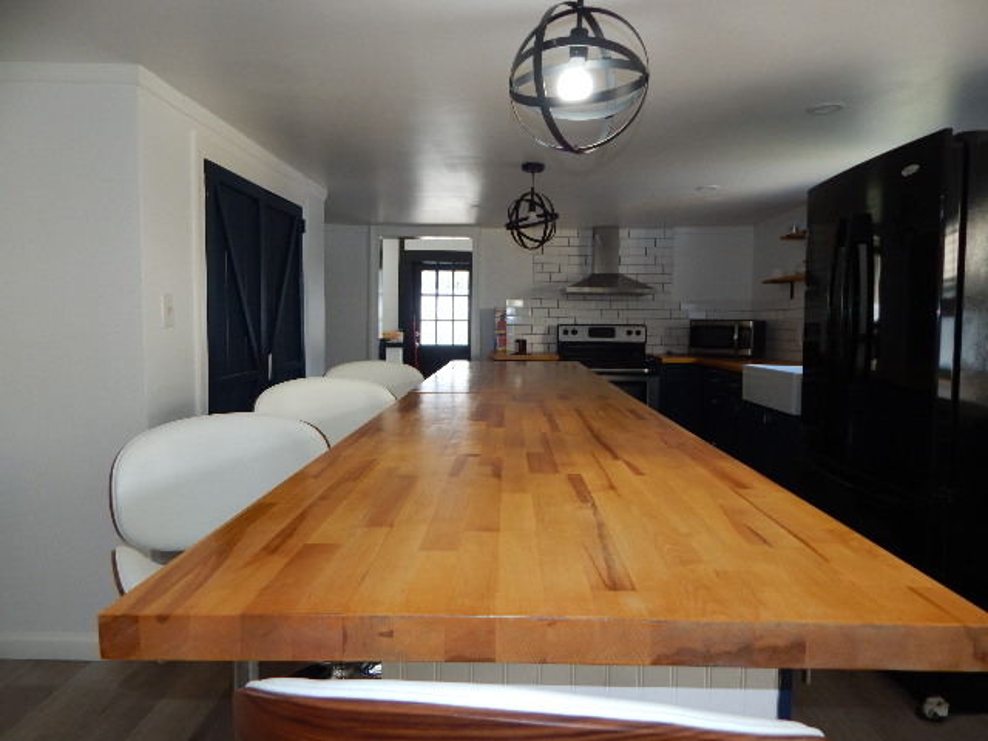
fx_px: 628
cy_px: 370
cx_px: 494
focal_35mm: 22
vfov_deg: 61.1
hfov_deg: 76.4
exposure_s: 1/30
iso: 160
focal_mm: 4
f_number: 3
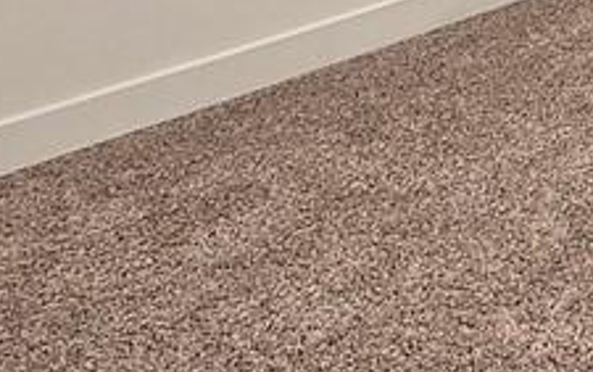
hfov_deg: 19.2
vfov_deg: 12.6
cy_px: -219
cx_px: 825
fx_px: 1585
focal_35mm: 98
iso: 250
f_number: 2.2
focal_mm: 2.2
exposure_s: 1/60
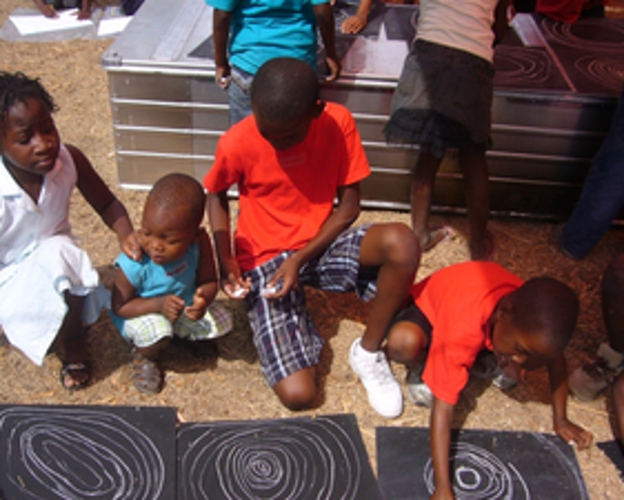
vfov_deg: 37.3
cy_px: 291
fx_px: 739
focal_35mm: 40
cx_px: 262
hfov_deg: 45.6
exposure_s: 1/200
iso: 80
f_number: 6.3
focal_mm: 5.2
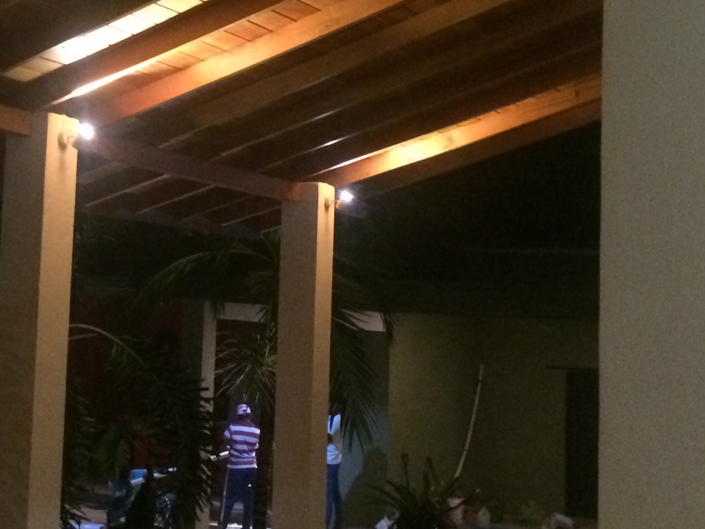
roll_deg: -2.2
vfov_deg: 20.7
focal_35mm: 71
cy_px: 176
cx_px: 30
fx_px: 1446
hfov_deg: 26.2
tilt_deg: +4.7
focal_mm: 4.15
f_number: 2.2
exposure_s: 1/17
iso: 500
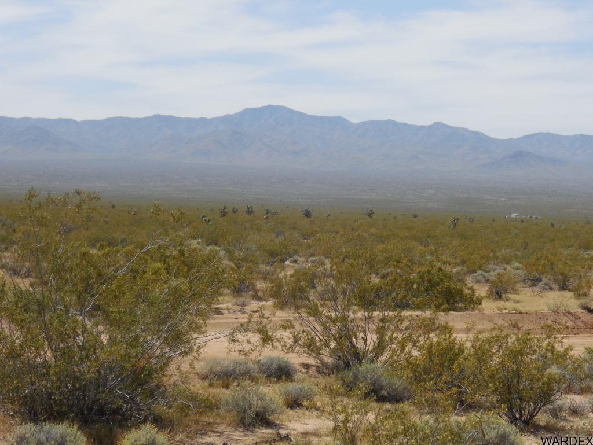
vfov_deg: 15.9
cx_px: 296
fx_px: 1594
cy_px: 222
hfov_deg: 21.1
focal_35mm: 93
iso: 125
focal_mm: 16.5
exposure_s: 1/1250
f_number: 4.6
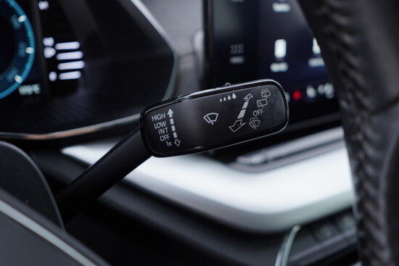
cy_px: 133
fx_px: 399
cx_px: 200
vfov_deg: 36.9
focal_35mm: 36
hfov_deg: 53.1
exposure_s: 1/40
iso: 125
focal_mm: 24
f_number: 2.8
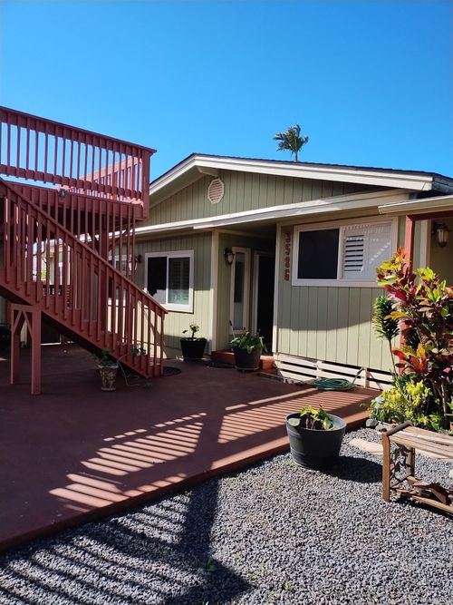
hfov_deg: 54.9
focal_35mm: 25
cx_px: 226
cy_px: 302
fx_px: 436
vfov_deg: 69.4
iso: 100
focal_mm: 4.71
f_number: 1.7
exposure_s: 1/3065
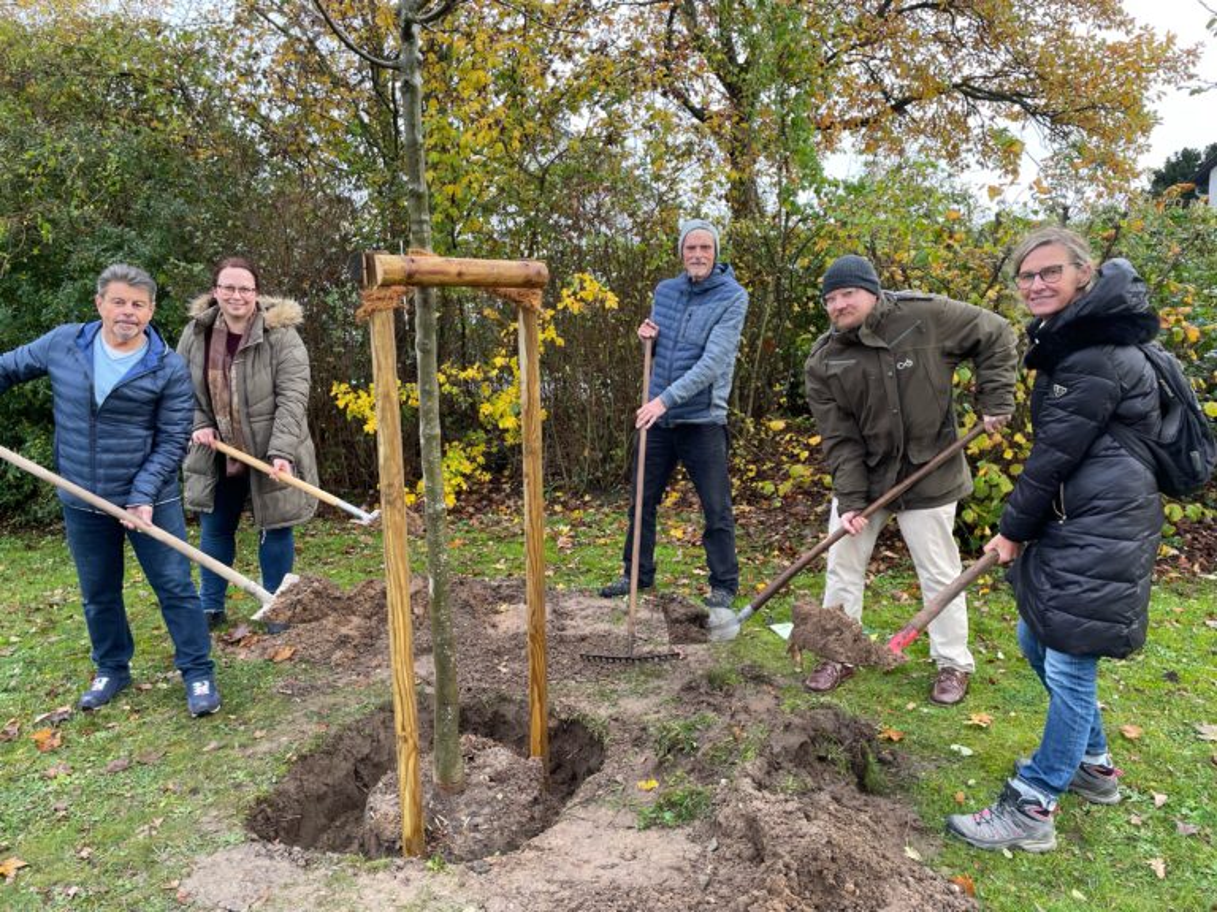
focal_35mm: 26
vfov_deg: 53.1
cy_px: 456
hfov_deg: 67.3
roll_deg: +1.4
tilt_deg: -8.3
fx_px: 914
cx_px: 608
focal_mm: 4.2
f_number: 1.6
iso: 50
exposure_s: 1/121
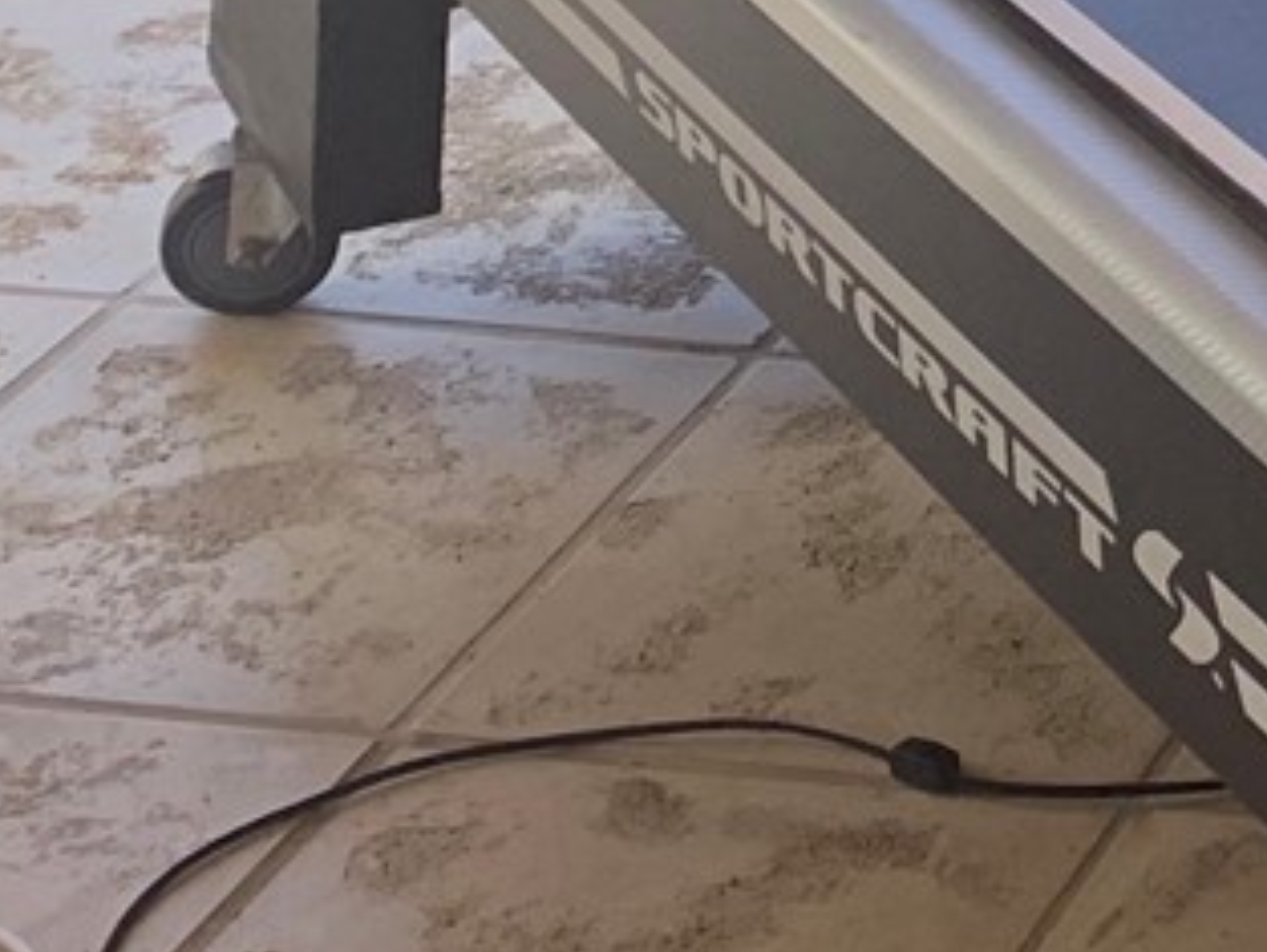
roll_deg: -2.4
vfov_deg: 10.5
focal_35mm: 133
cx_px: 2579
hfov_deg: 12.8
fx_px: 4870
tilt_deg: -15.2
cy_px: -758
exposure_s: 1/121
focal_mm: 4.25
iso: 40
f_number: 1.8
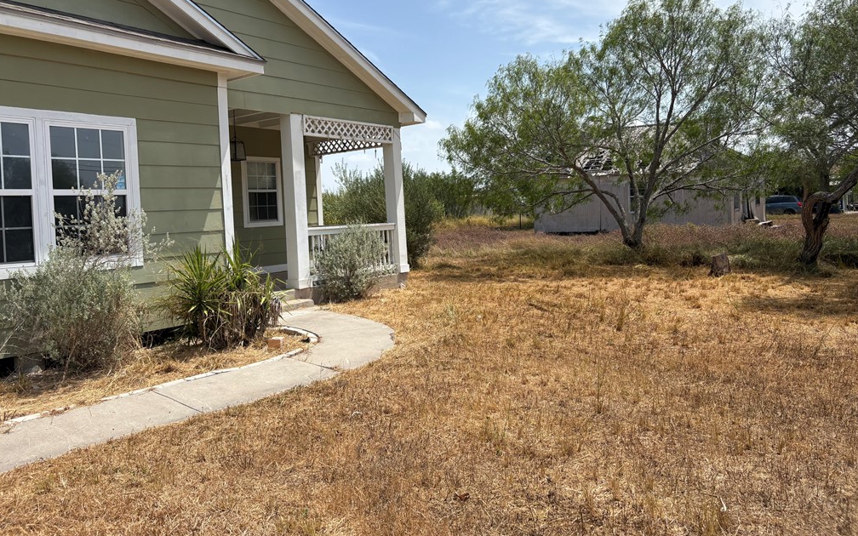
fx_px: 655
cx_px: 428
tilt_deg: -3.1
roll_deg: +1.3
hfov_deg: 66.5
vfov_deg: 44.3
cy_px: 214
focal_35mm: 28
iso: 50
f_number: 1.6
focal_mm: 5.96
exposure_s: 1/3831
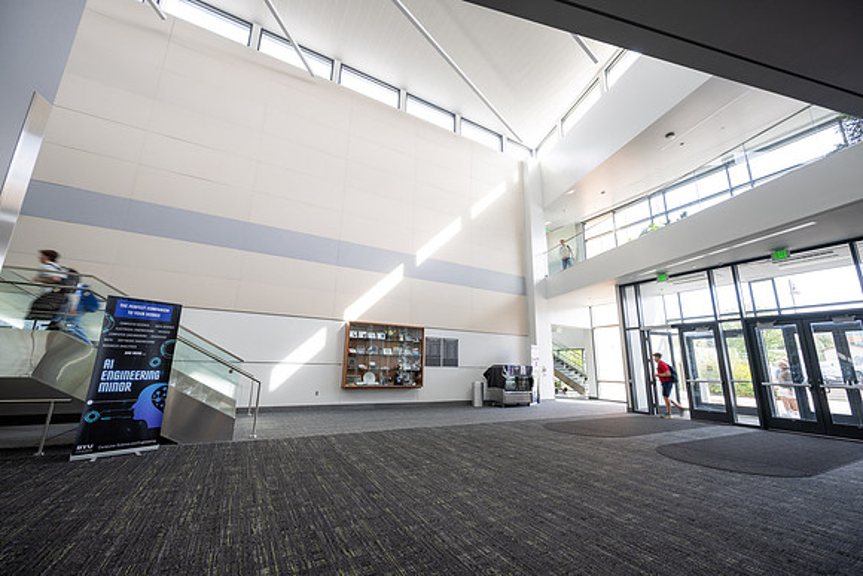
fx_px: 336
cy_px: 288
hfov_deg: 104.2
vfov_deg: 81.2
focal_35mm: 14
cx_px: 432
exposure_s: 1/15
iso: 100
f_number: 7.1
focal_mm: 14
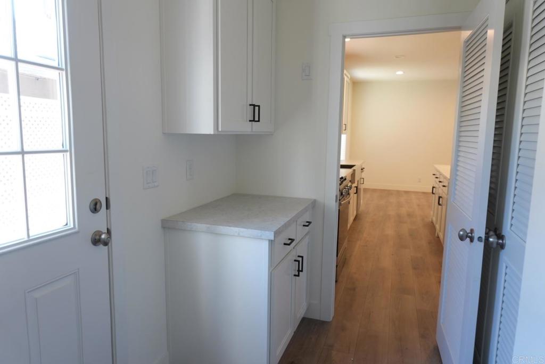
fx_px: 364
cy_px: 182
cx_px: 272
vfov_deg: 53.2
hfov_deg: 73.7
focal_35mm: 24
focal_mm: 16
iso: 200
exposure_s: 1/30
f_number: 3.5
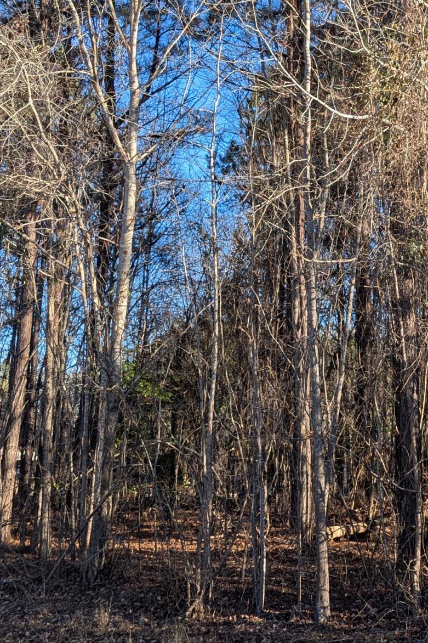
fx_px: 1142
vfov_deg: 31.1
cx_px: 397
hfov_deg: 20.7
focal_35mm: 64
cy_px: 204
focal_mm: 6.81
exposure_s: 1/654
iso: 47
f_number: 1.85
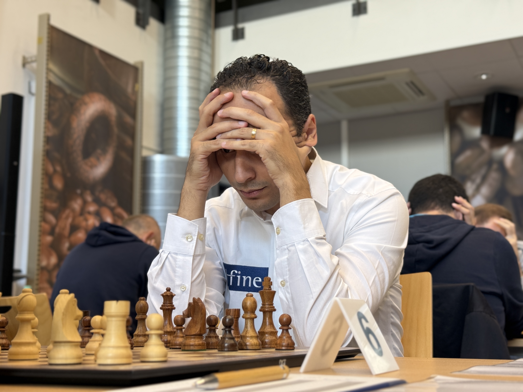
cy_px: 196
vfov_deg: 30.3
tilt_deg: +10.0
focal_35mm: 48
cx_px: 262
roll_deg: +0.3
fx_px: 725
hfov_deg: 39.7
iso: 64
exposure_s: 1/50
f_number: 1.78
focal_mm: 6.76
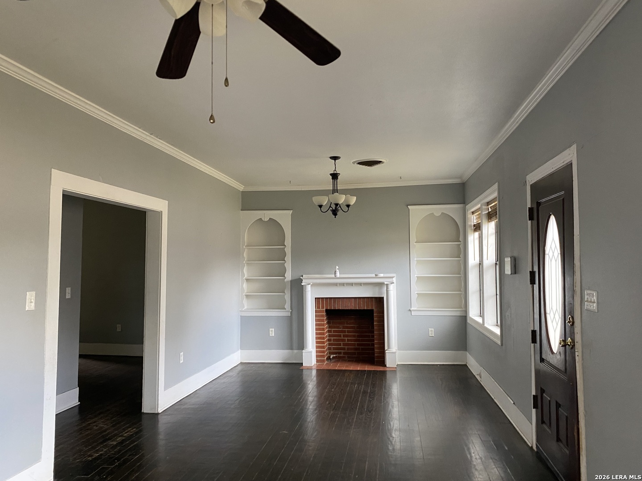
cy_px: 240
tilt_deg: +2.6
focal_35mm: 26
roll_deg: +0.2
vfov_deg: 53.1
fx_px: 482
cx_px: 321
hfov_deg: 67.3
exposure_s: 1/60
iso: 250
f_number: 1.8
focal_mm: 4.25
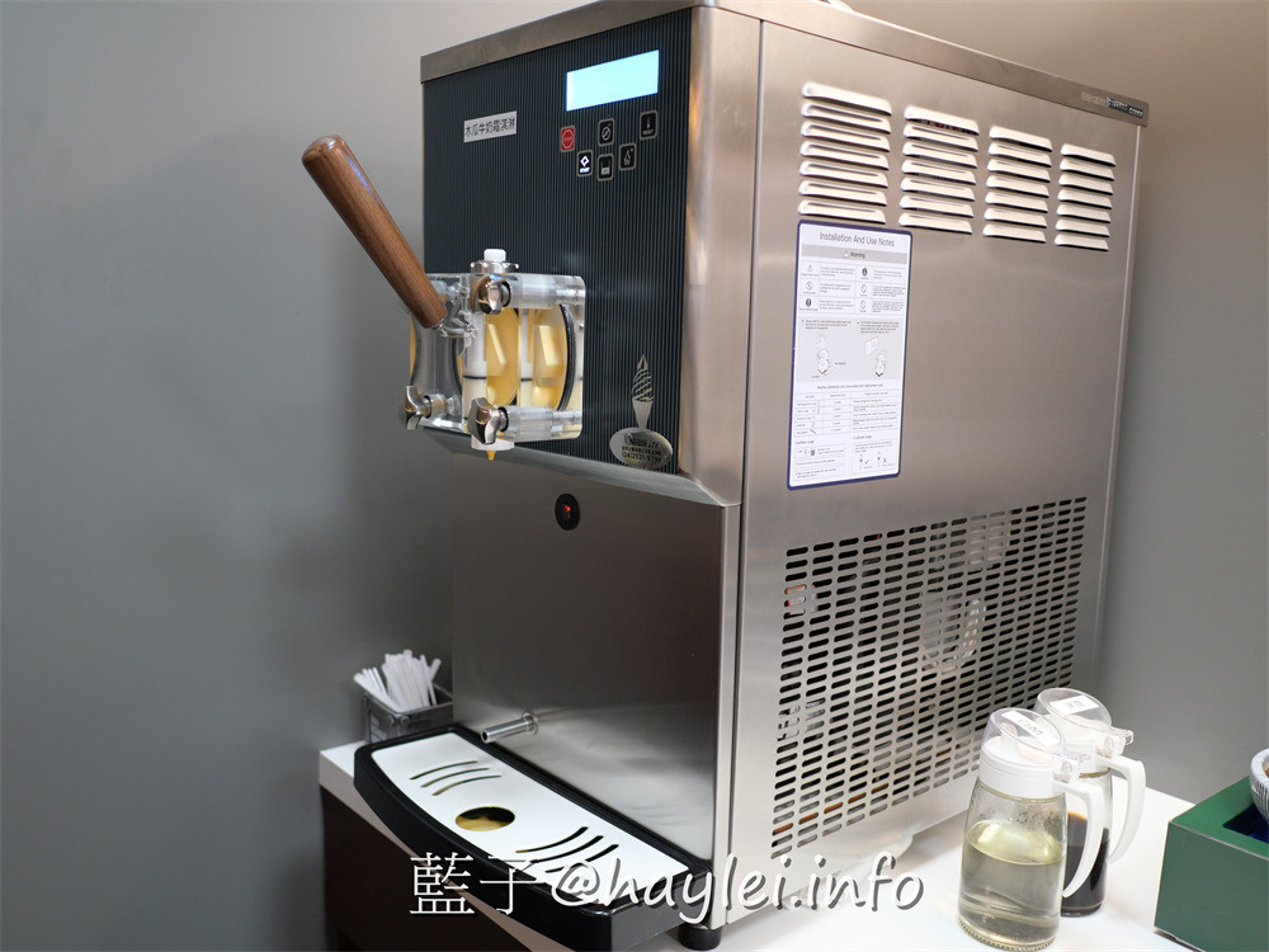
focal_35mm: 30
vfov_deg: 46.8
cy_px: 476
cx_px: 634
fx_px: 1100
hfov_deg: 60.0
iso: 400
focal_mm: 15
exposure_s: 1/60
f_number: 1.7
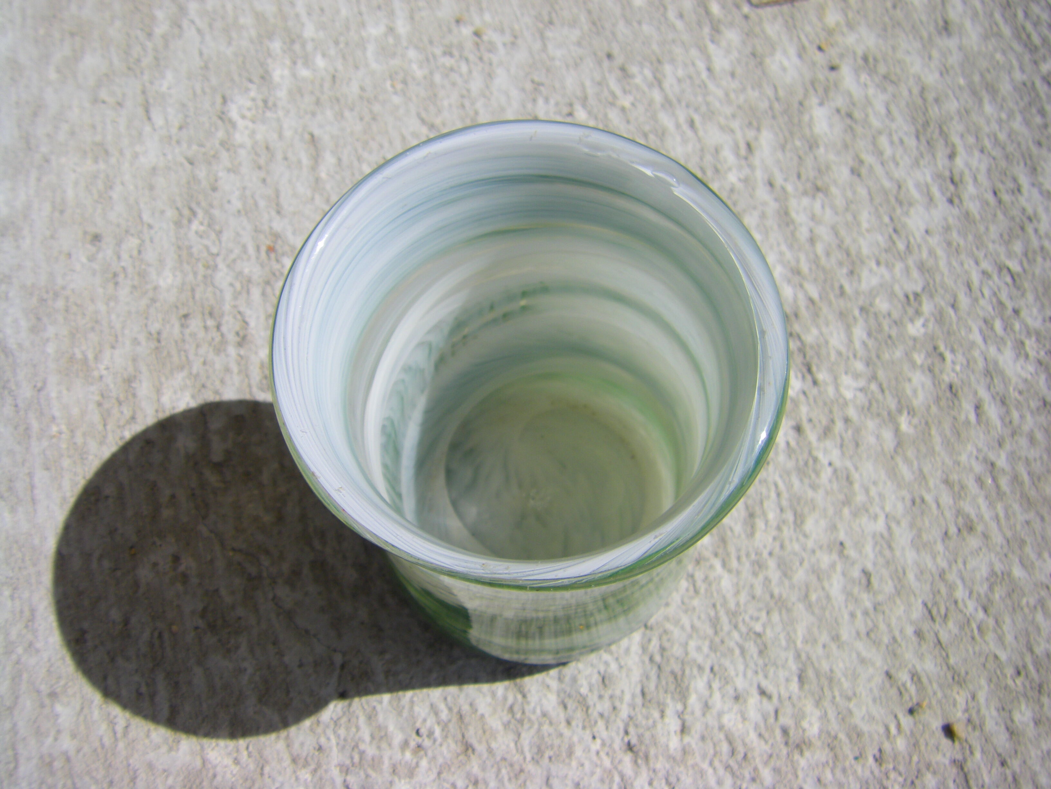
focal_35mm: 38
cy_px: 394
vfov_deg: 37.7
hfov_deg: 49.0
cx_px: 526
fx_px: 1154
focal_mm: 6.3
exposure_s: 1/400
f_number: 7
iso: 64
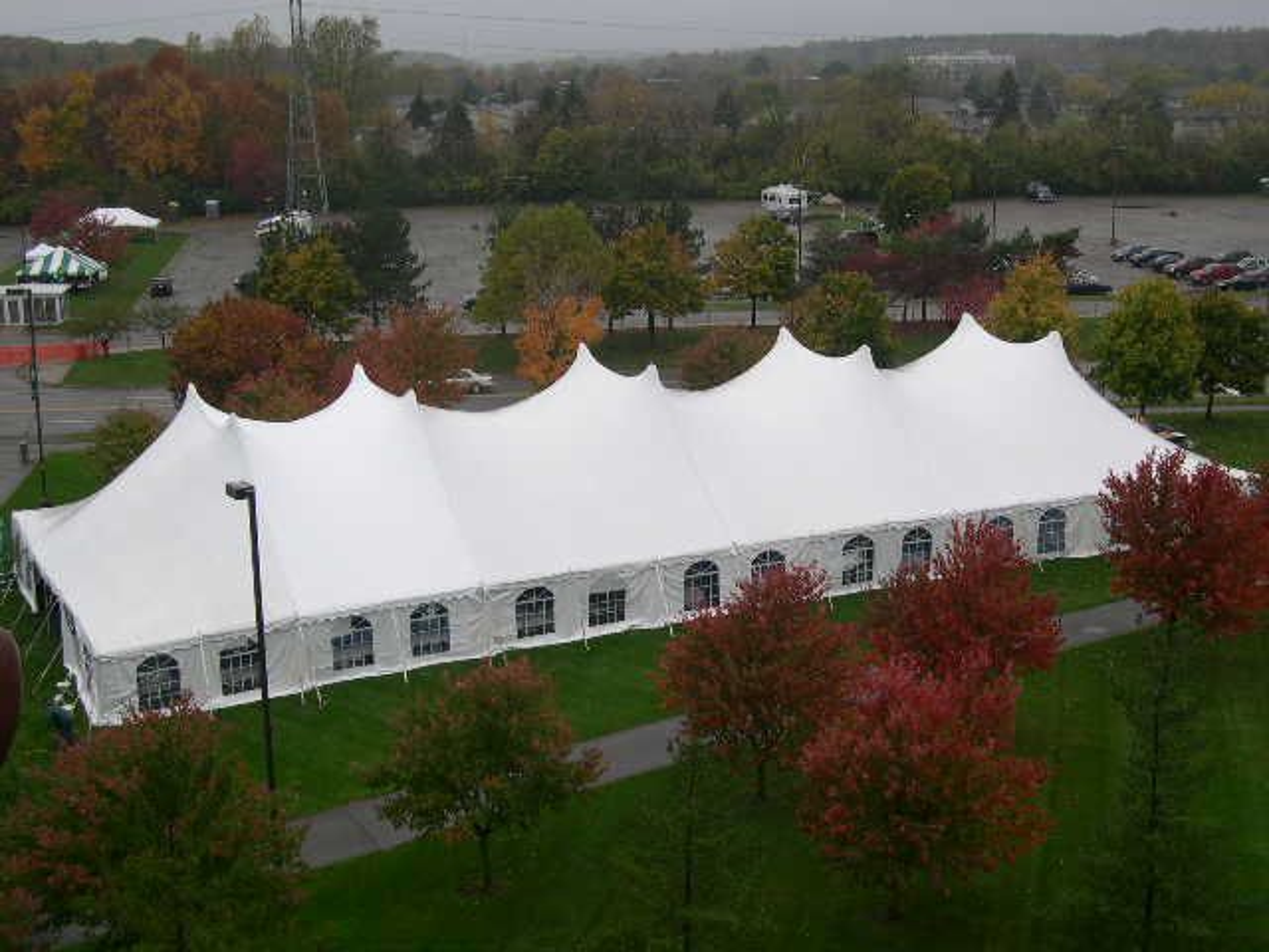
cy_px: 476
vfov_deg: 30.9
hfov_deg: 40.4
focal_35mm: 47
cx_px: 634
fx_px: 1723
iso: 100
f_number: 3.1
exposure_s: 1/280
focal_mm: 10.1
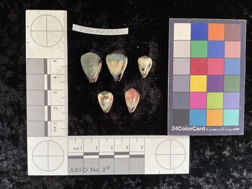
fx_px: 219
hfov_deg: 59.9
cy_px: 93
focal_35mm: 30
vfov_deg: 46.8
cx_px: 126
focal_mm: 3
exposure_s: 1/60
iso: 160
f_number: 1.8
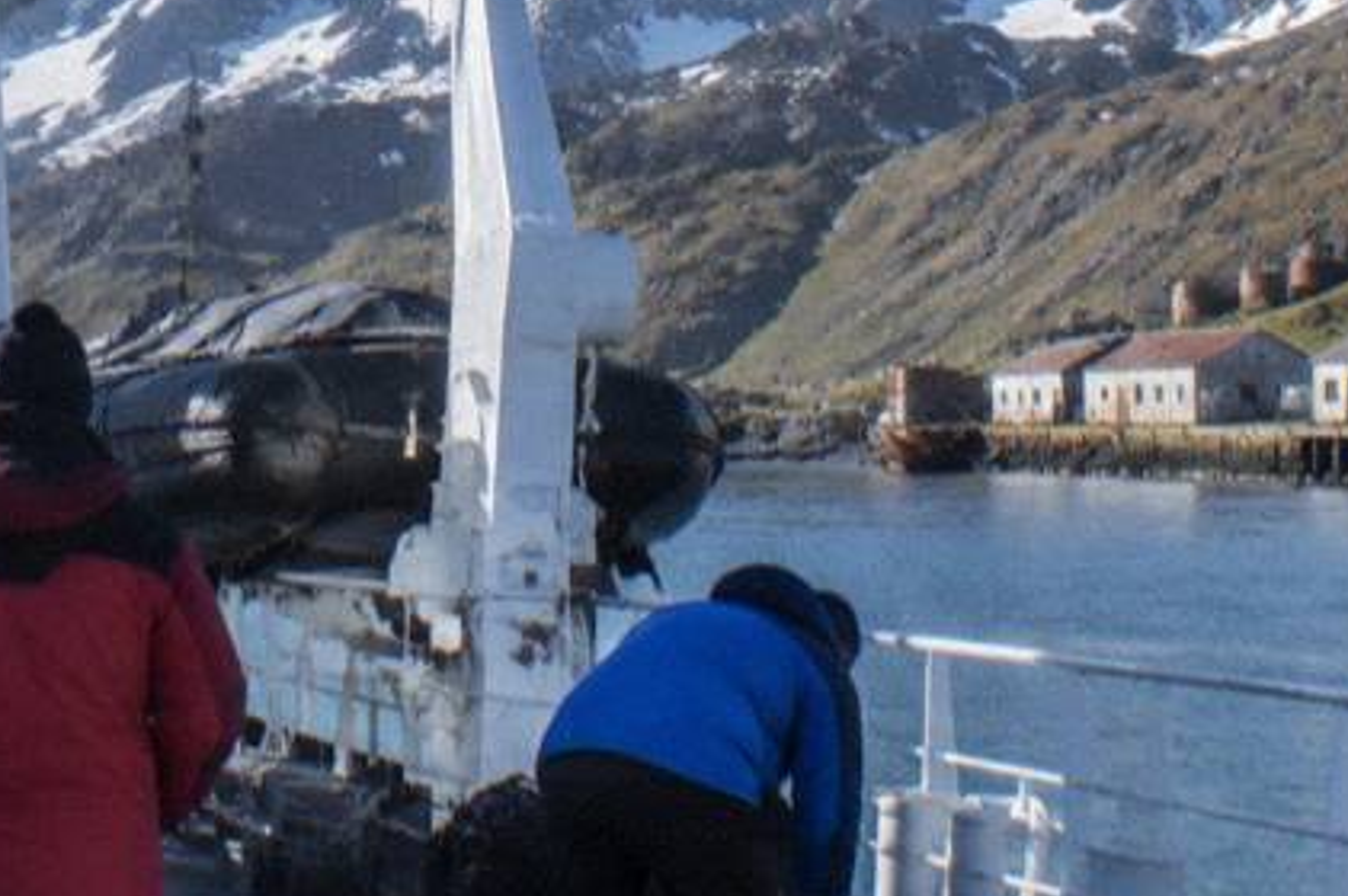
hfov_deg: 32.2
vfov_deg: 23.7
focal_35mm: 57
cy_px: 502
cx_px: 1354
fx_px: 2133
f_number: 8
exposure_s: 1/160
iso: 200
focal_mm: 24
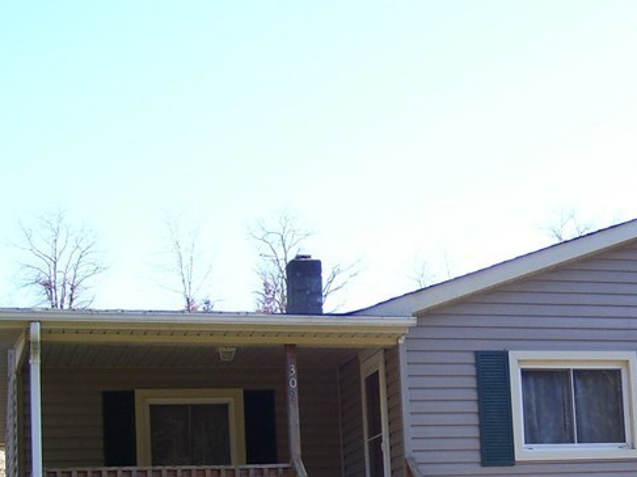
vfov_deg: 18.6
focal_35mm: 78
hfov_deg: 24.7
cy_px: 418
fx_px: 1435
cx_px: 486
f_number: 2.7
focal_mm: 6
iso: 80
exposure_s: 1/250
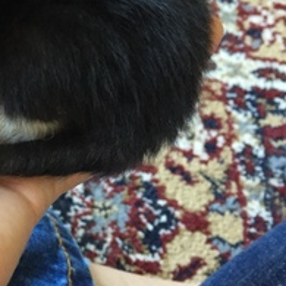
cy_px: 41
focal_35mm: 79
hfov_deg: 20.8
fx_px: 738
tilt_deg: -60.4
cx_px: -35
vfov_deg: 21.5
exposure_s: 1/33
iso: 200
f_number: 2.2
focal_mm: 4.15
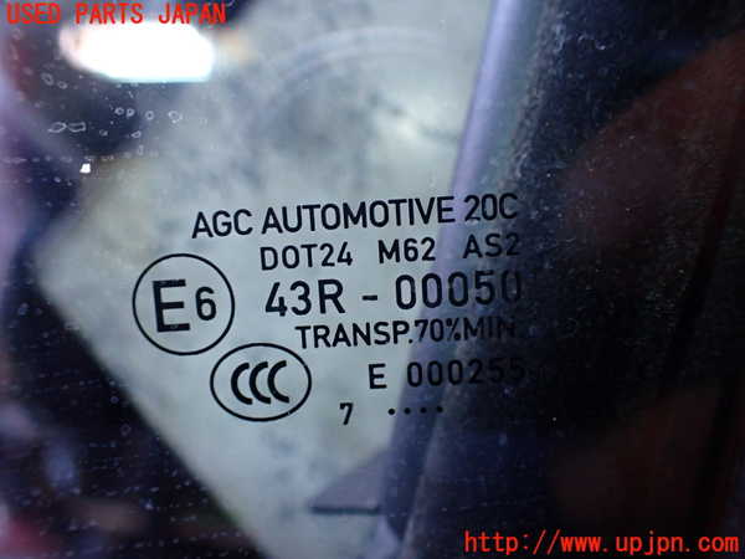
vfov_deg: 46.8
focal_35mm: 30
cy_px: 280
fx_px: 646
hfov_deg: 60.0
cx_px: 372
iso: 500
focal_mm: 5.4
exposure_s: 1/30
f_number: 6.3
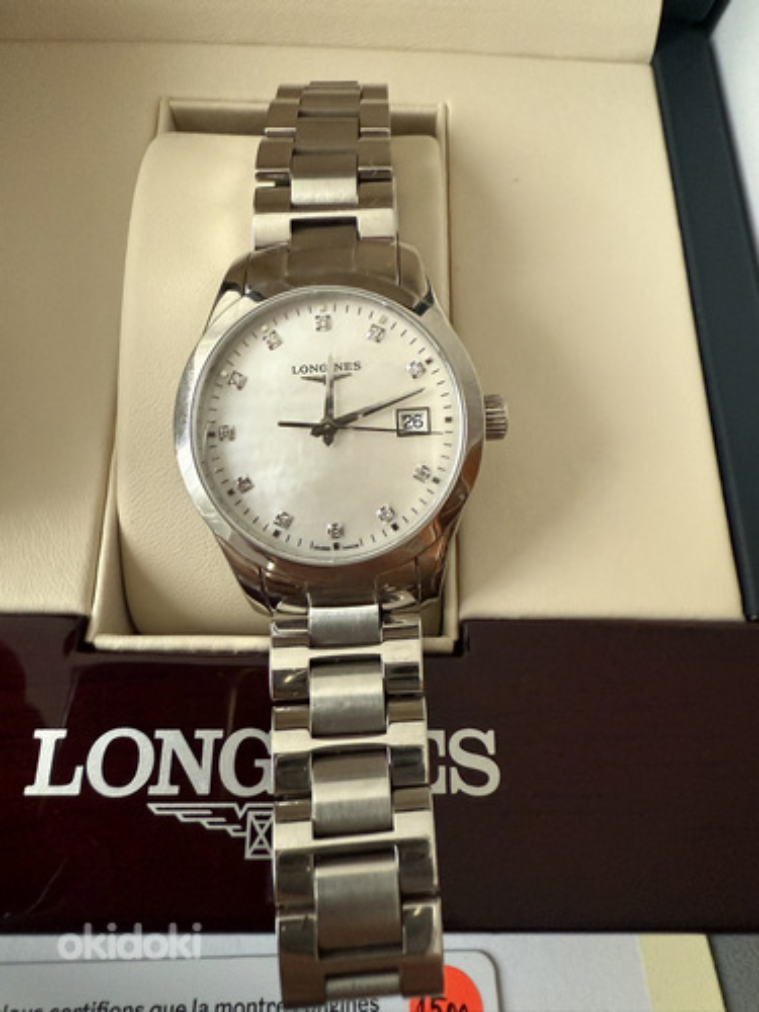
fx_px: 702
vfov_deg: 71.6
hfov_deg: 56.8
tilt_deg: -64.4
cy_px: 506
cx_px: 380
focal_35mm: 24
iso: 640
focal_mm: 2.22
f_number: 2.2
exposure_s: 1/60
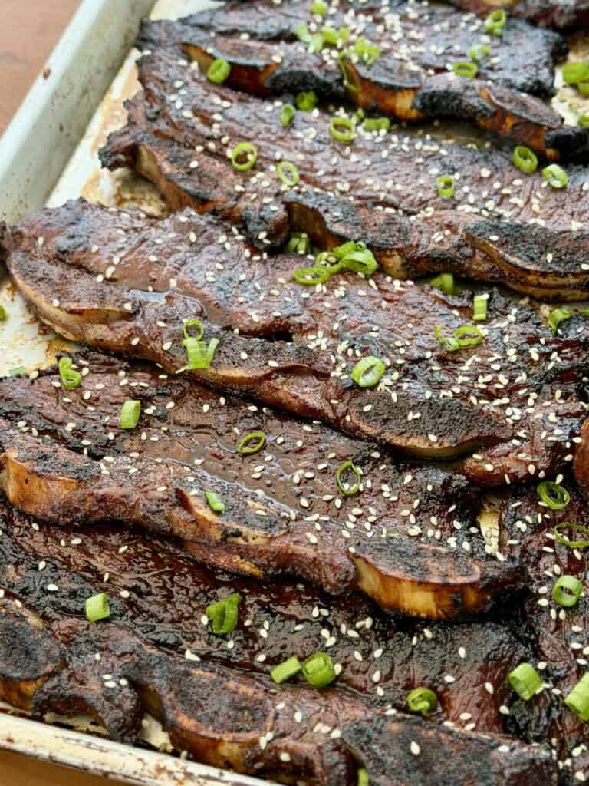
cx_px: 294
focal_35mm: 48
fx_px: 1089
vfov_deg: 39.7
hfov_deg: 30.3
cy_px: 393
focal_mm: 6.76
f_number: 1.78
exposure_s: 1/499
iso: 80
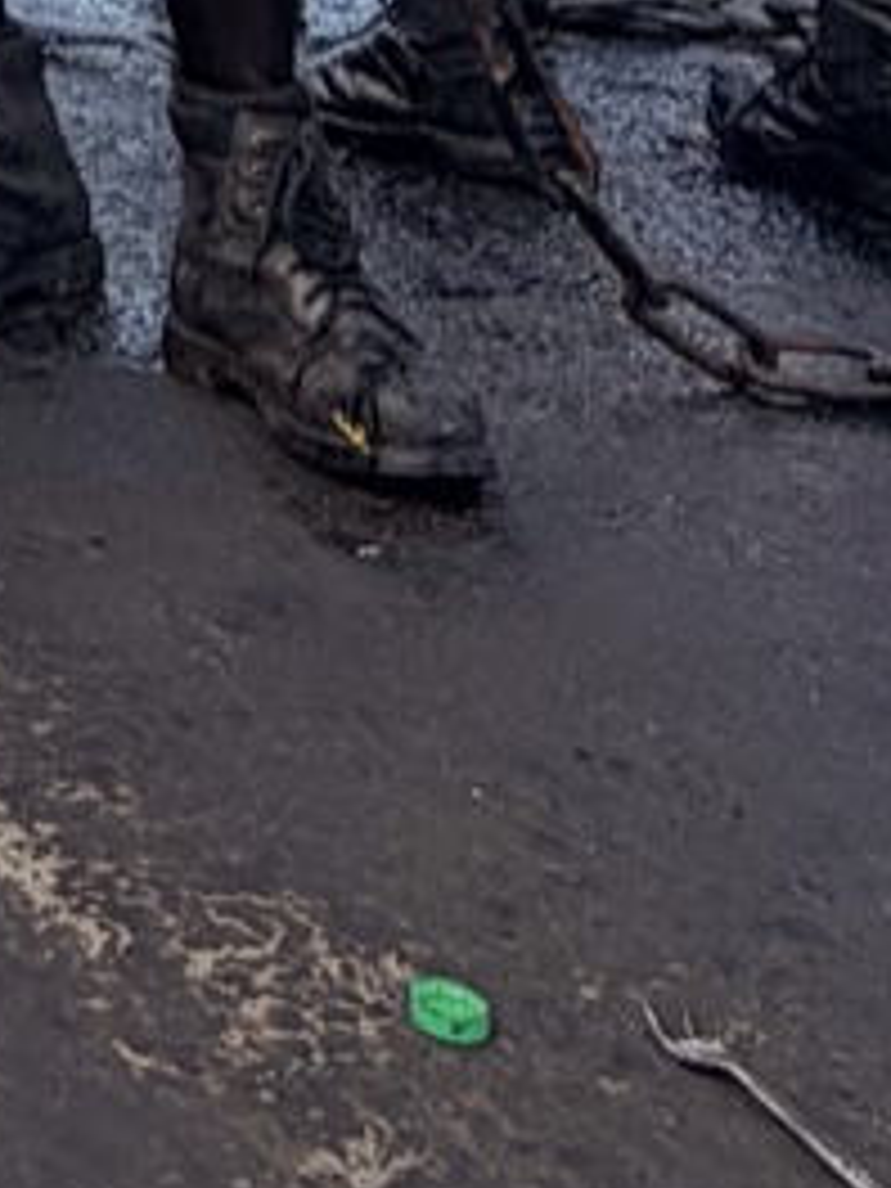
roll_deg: -1.5
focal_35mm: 99
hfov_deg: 11.9
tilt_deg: +2.5
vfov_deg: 16.0
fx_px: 3398
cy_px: -1102
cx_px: -1310
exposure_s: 1/770
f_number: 2.2
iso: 32
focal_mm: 2.22
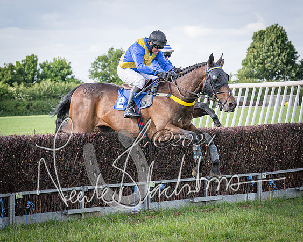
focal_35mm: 139
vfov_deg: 11.1
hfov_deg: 13.8
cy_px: 148
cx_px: 77
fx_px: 1244
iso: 400
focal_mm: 70
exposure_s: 1/1250
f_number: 4
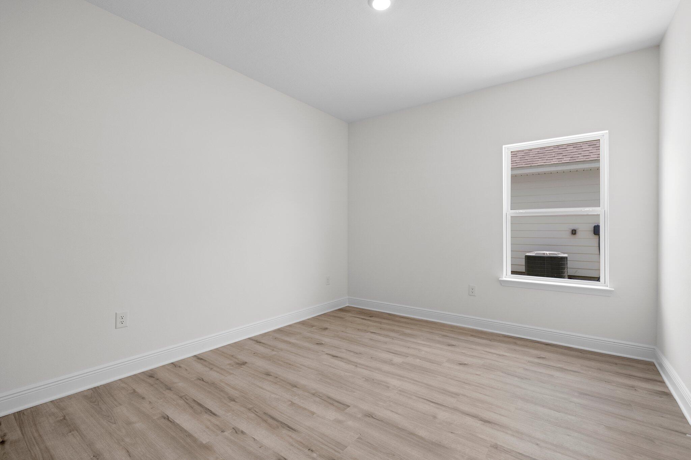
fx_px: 307
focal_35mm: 16
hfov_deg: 96.7
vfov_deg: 73.7
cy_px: 230
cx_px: 346
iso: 500
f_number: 9
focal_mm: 16
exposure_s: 1/20
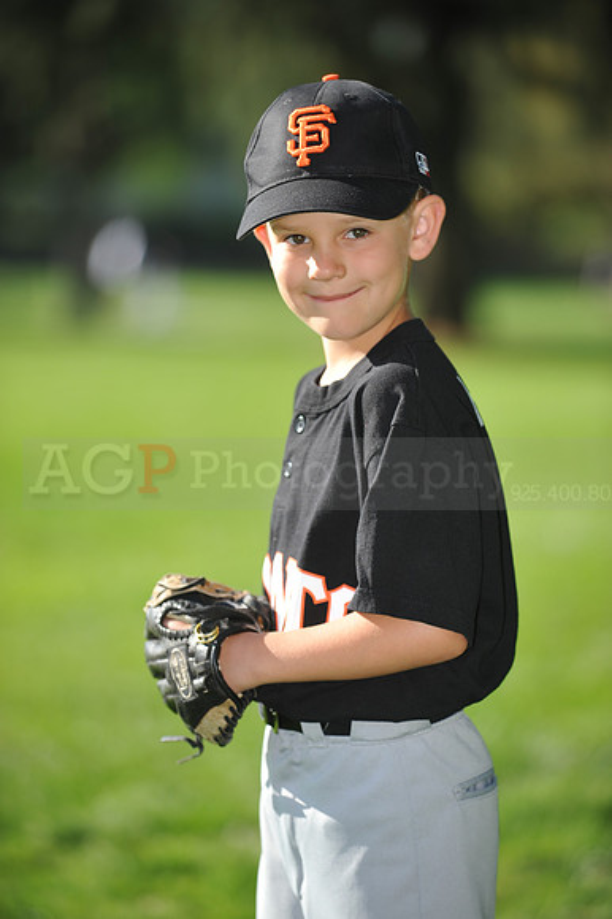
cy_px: 460
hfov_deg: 7.8
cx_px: 306
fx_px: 4467
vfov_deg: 11.8
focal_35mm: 175
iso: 200
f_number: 4
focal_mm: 175
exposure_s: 1/1000
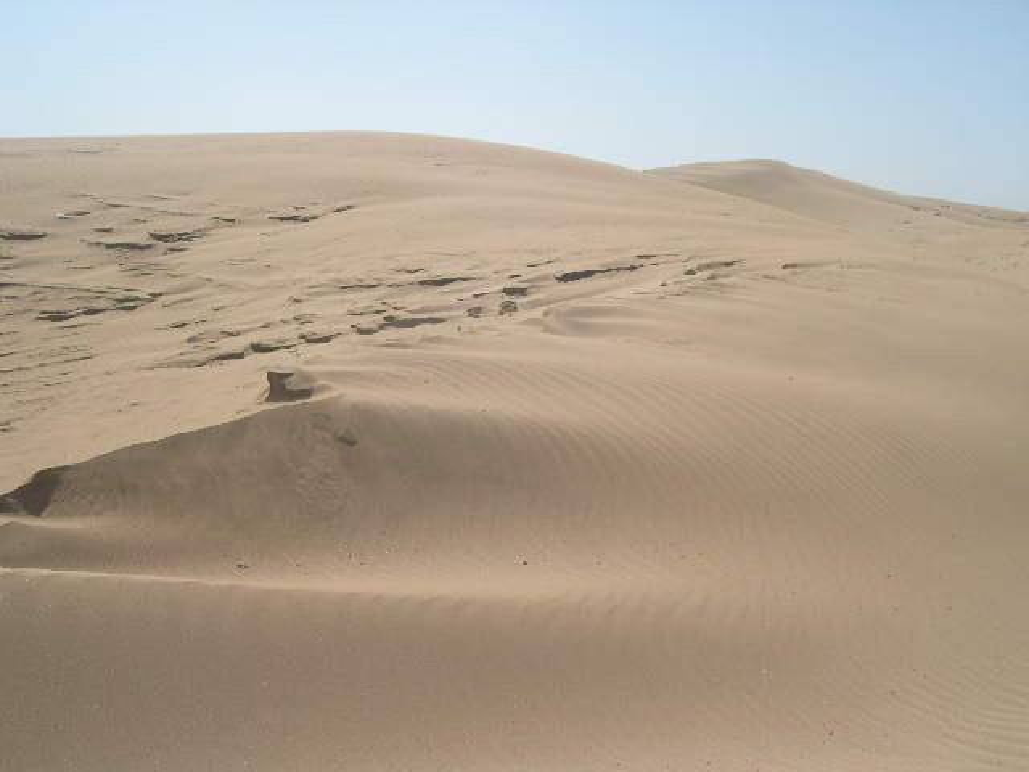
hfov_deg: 49.0
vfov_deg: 37.7
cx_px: 514
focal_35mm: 38
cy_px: 386
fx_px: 1130
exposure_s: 1/319
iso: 100
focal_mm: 8
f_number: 7.6
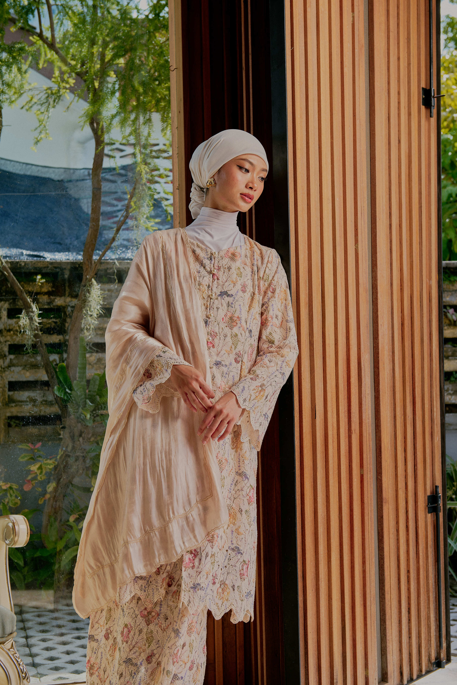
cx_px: 228
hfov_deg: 22.6
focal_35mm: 60
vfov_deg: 33.4
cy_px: 342
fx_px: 1142
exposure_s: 1/125
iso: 200
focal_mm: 60
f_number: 6.3
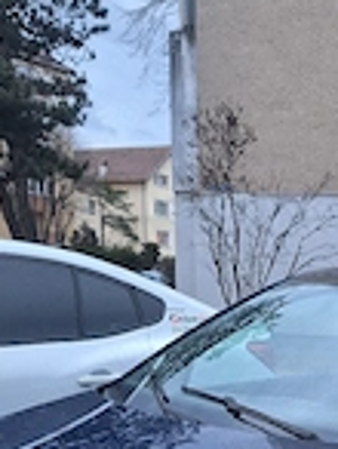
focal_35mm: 63
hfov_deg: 22.4
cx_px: 344
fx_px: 818
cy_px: 449
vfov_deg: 28.7
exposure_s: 1/33
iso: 250
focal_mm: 5.54
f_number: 1.8
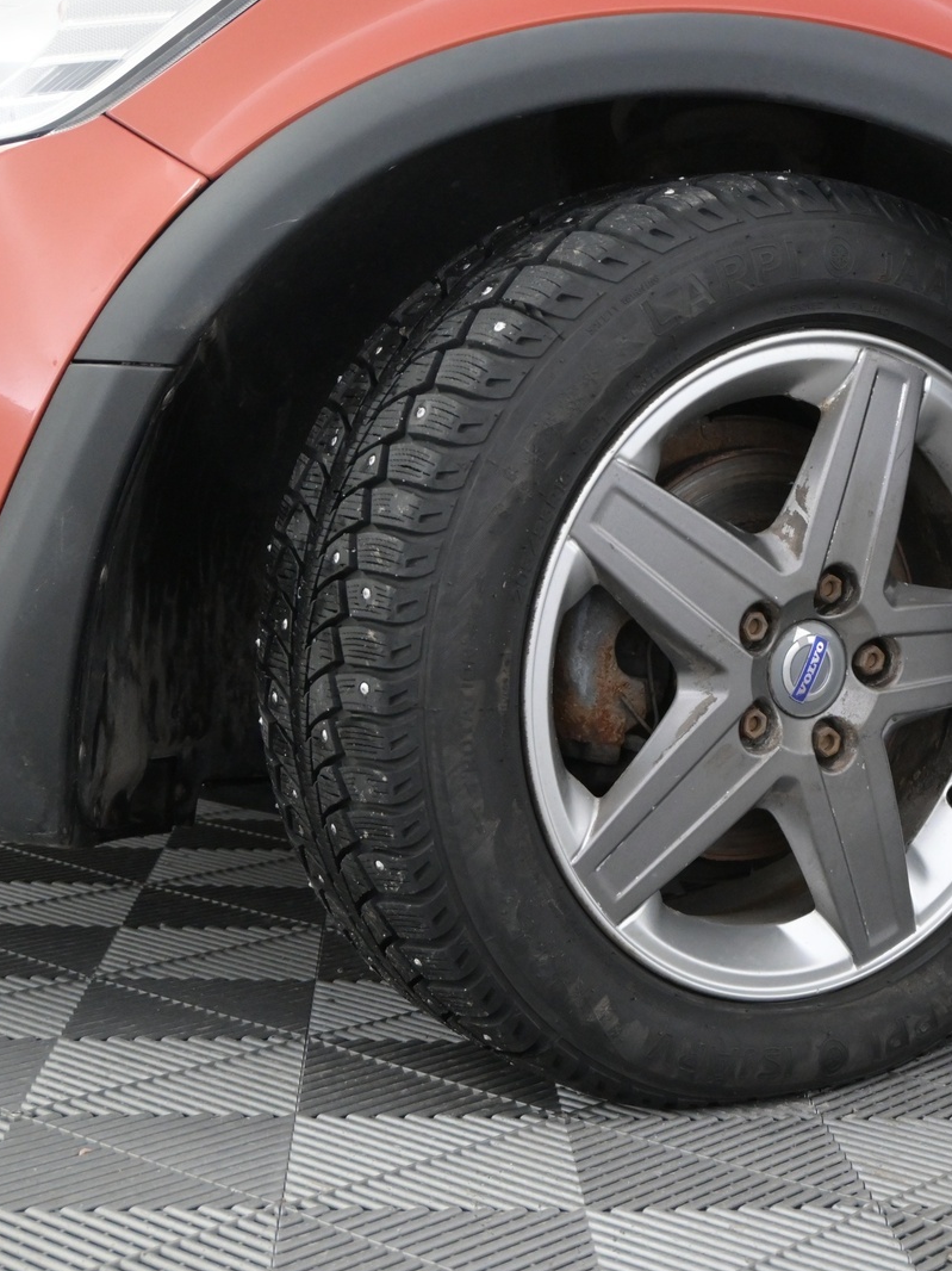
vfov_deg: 33.8
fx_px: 2091
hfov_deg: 25.3
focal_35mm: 57
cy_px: 636
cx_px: 747
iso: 2500
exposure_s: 1/80
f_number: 4.5
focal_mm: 26
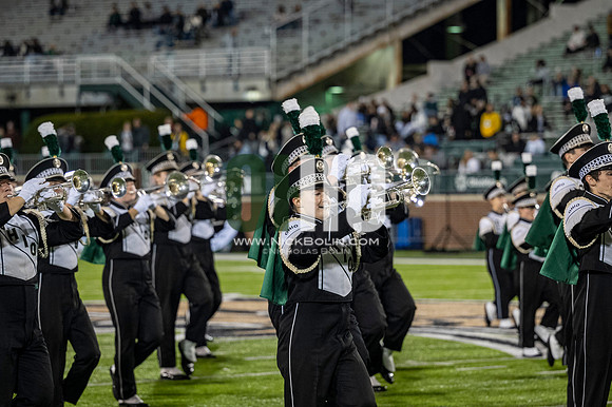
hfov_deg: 11.4
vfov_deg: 7.6
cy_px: 204
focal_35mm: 180
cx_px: 306
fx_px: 3058
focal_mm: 120
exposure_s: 1/500
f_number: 2.8
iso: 1000
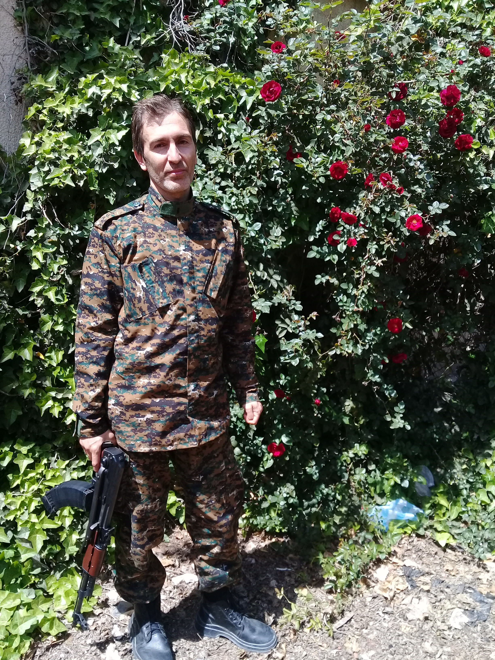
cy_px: 330
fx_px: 591
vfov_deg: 58.4
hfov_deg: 45.4
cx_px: 248
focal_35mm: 31
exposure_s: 1/524
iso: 50
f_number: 2.2
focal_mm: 3.3
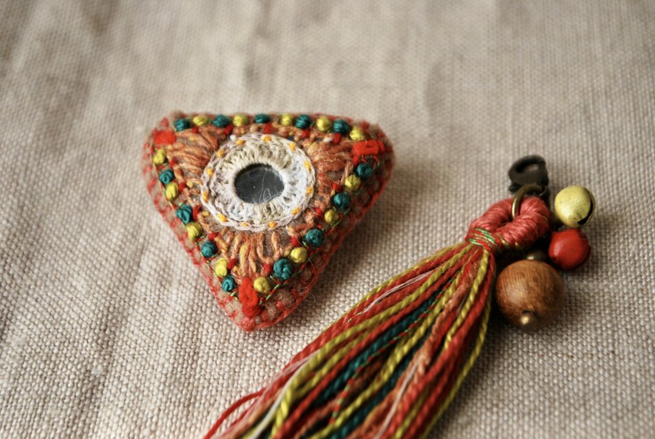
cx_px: 328
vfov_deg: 20.2
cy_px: 220
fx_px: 1230
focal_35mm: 68
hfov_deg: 29.8
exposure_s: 1/80
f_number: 5.3
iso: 200
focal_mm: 45
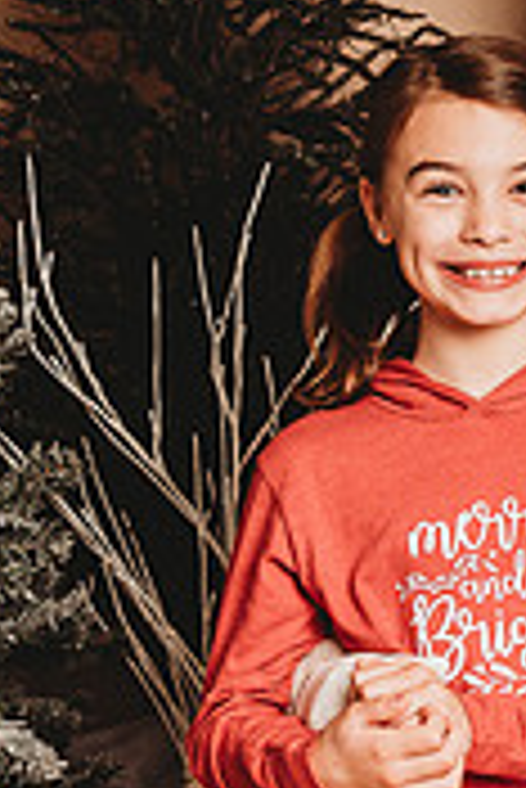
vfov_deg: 16.9
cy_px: 444
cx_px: 829
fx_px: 2646
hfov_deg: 10.9
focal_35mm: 121
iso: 100
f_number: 4
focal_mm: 35
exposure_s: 1/160
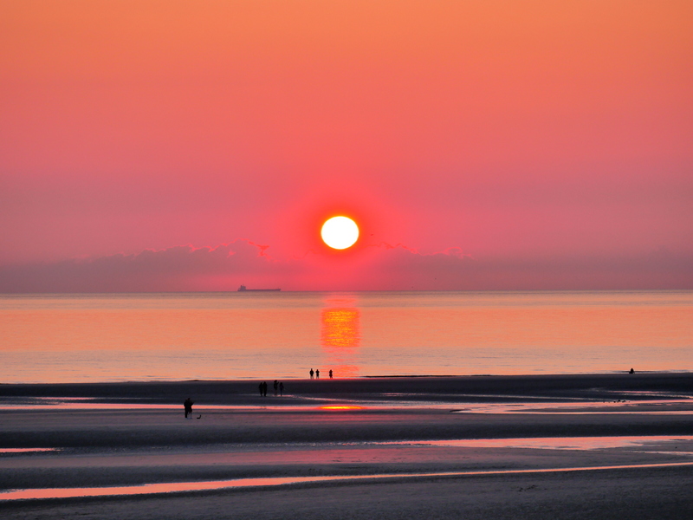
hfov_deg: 9.9
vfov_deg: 7.4
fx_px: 4004
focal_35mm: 200
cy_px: 260
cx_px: 346
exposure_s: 1/400
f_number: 5.6
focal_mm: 100
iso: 800
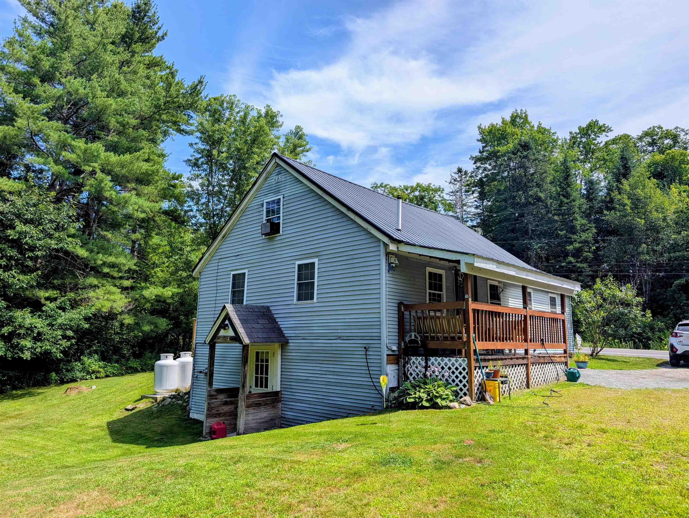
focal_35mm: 24
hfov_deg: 71.5
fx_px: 478
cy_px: 259
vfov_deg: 56.9
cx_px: 344
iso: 21
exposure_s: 1/1167
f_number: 1.68
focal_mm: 6.9
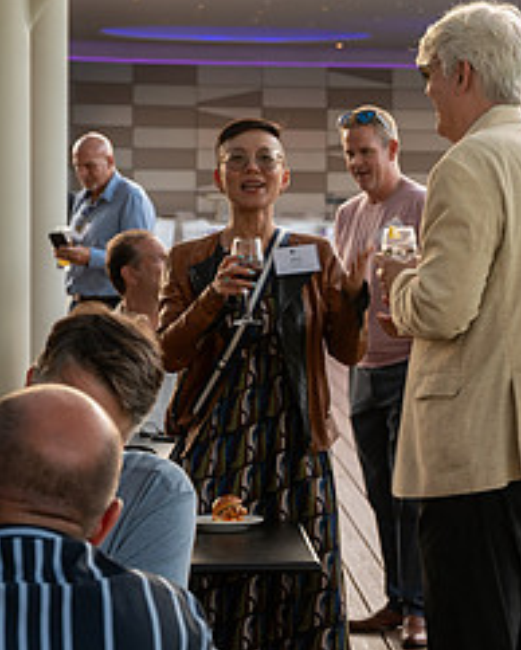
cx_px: 472
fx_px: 2522
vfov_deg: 14.7
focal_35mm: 131
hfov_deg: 11.7
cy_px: 285
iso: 400
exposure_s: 1/50
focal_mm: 55
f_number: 5
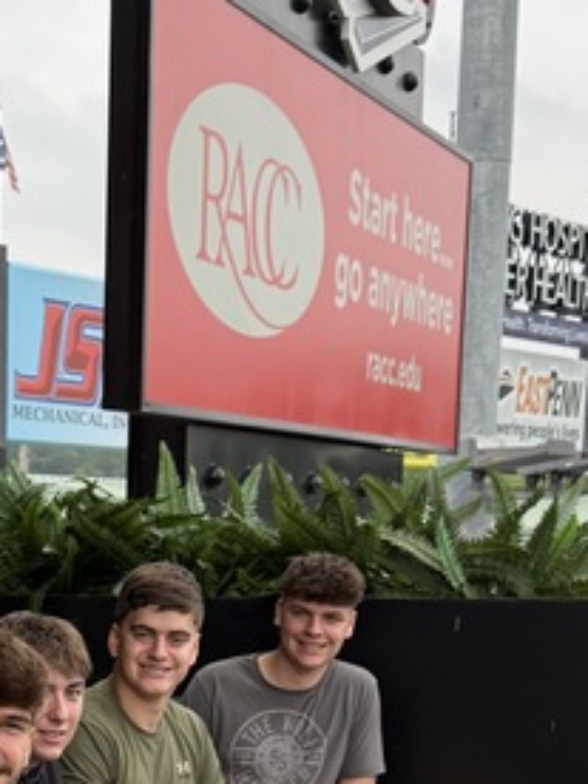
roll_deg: -0.5
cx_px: 17
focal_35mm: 89
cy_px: 906
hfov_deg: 16.3
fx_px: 2016
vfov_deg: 20.7
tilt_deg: -9.9
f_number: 1.78
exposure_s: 1/575
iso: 100
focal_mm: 6.76
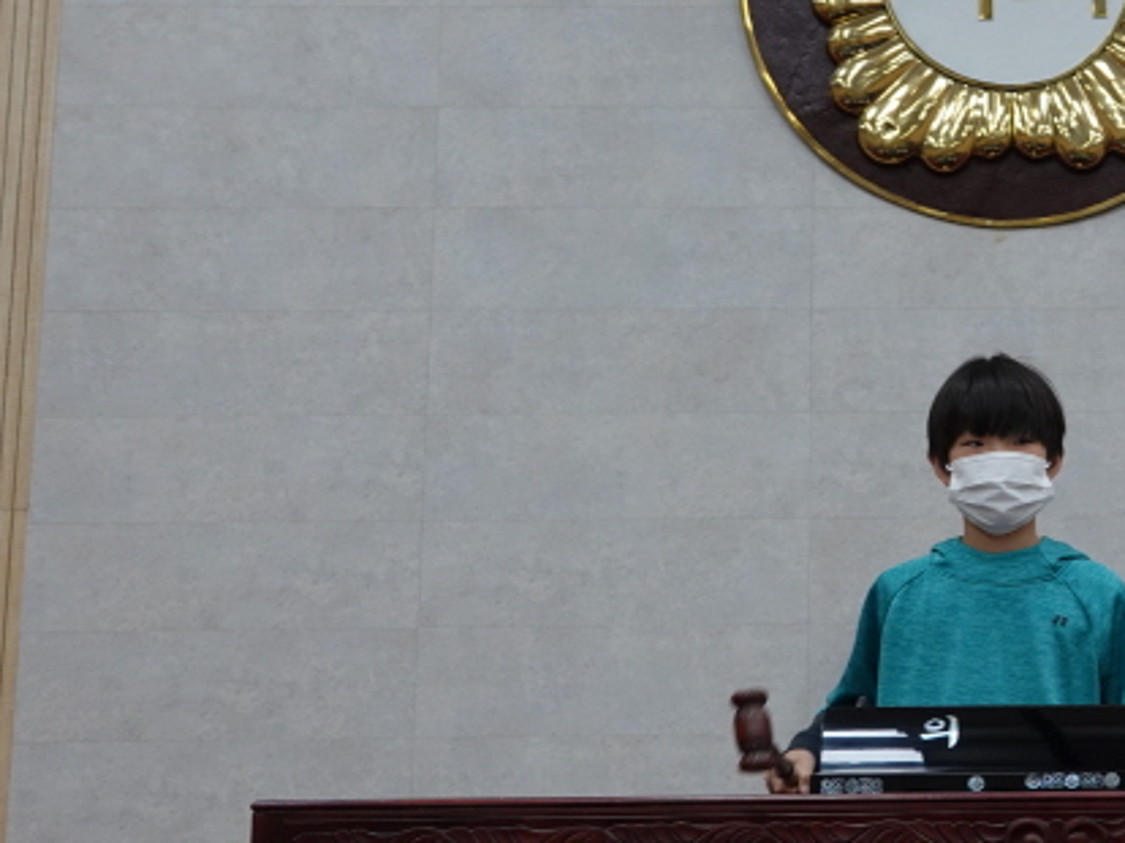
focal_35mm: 72
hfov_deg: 25.8
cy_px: 332
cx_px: 1106
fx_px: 2339
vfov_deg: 20.4
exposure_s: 1/40
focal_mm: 11.51
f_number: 2.8
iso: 100
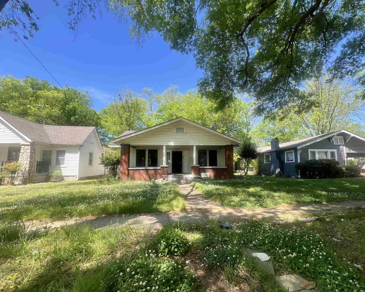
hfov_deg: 100.6
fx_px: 151
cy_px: 151
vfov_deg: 88.0
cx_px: 195
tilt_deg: +4.8
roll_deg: +0.4
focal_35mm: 14
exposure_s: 1/342
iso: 32
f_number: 1.8
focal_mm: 1.57
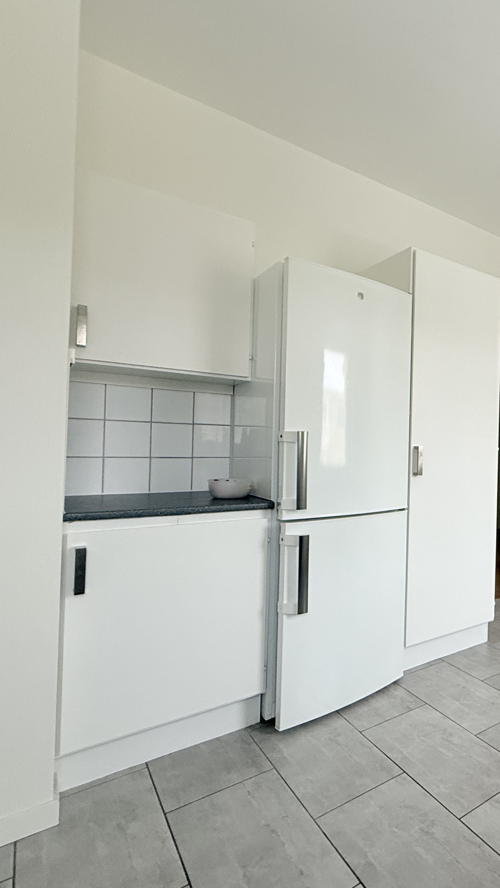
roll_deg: -1.3
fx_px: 495
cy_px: 444
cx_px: 527
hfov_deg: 43.7
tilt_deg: +1.5
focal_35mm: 21
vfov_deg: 83.8
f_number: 2.2
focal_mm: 2.22
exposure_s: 1/99
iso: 320
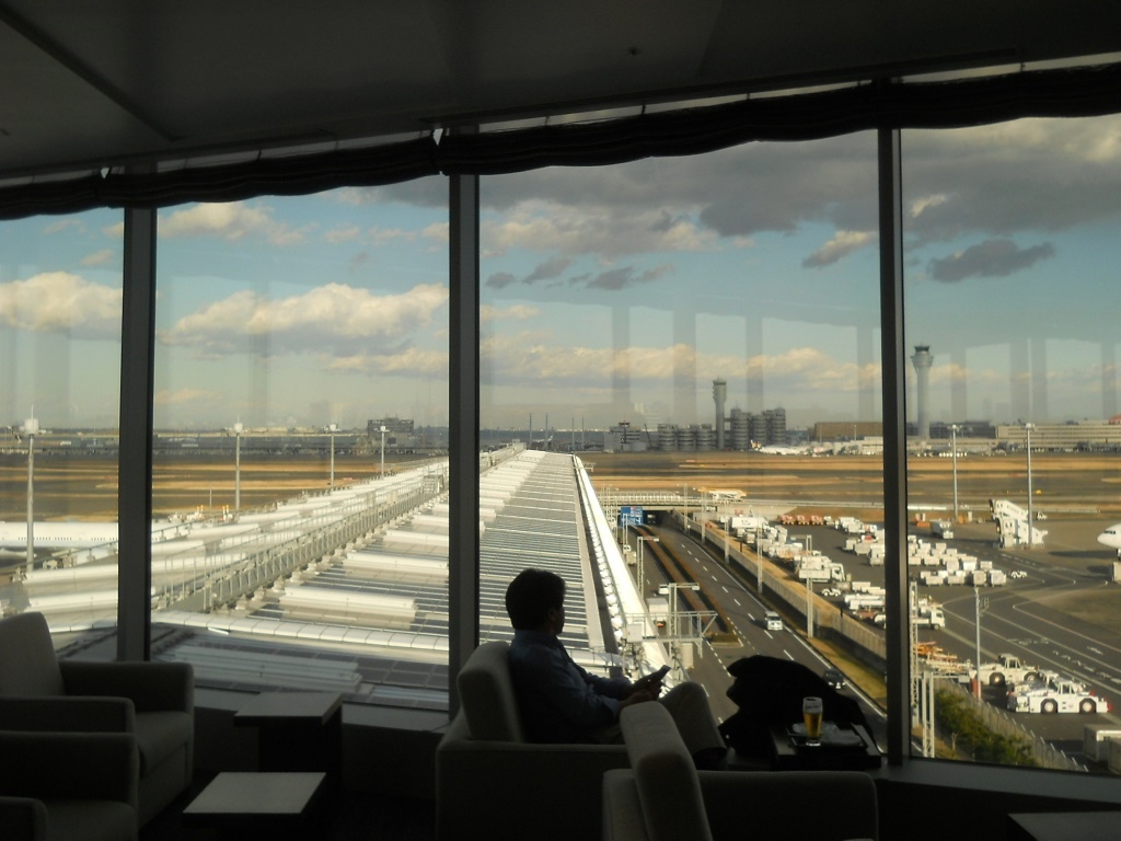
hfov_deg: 45.8
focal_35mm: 41
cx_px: 560
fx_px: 1328
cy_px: 420
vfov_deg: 35.1
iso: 80
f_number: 5.5
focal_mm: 6.72
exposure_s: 1/320
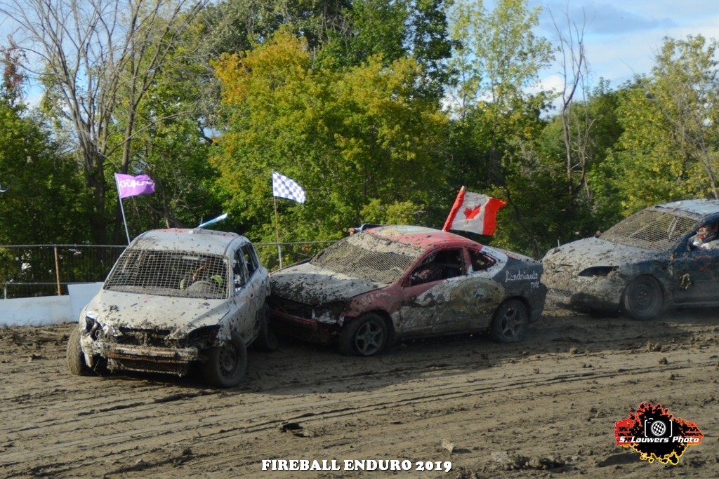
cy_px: 240
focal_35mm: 93
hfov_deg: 21.9
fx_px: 1858
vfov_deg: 14.7
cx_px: 360
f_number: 5.3
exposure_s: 1/640
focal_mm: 62
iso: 140
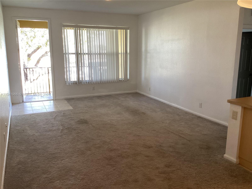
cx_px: 126
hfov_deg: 58.4
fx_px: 226
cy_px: 94
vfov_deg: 45.4
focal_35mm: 31
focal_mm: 3.3
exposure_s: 1/60
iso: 80
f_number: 2.4
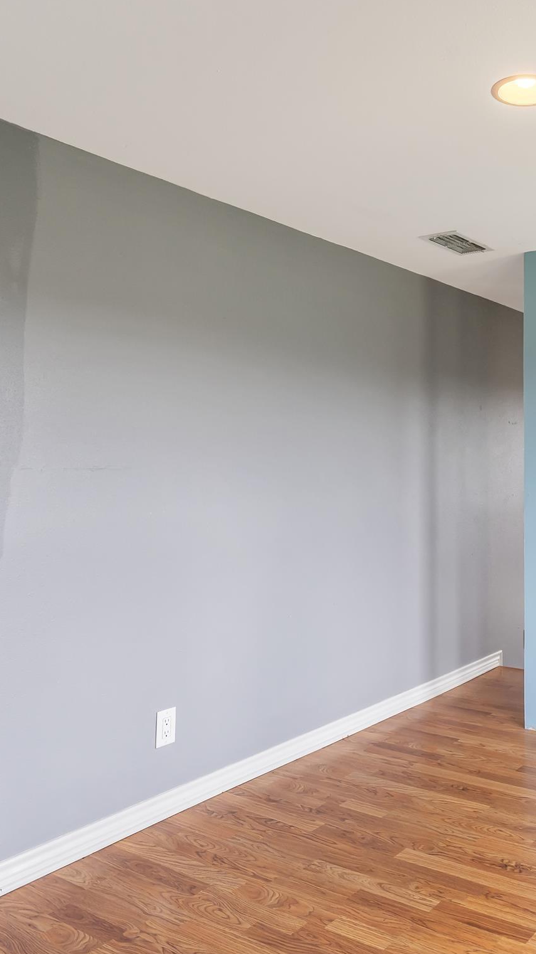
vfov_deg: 62.6
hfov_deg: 35.2
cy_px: 478
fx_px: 784
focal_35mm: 31
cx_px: 499
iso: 800
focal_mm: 18
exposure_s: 1/40
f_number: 8
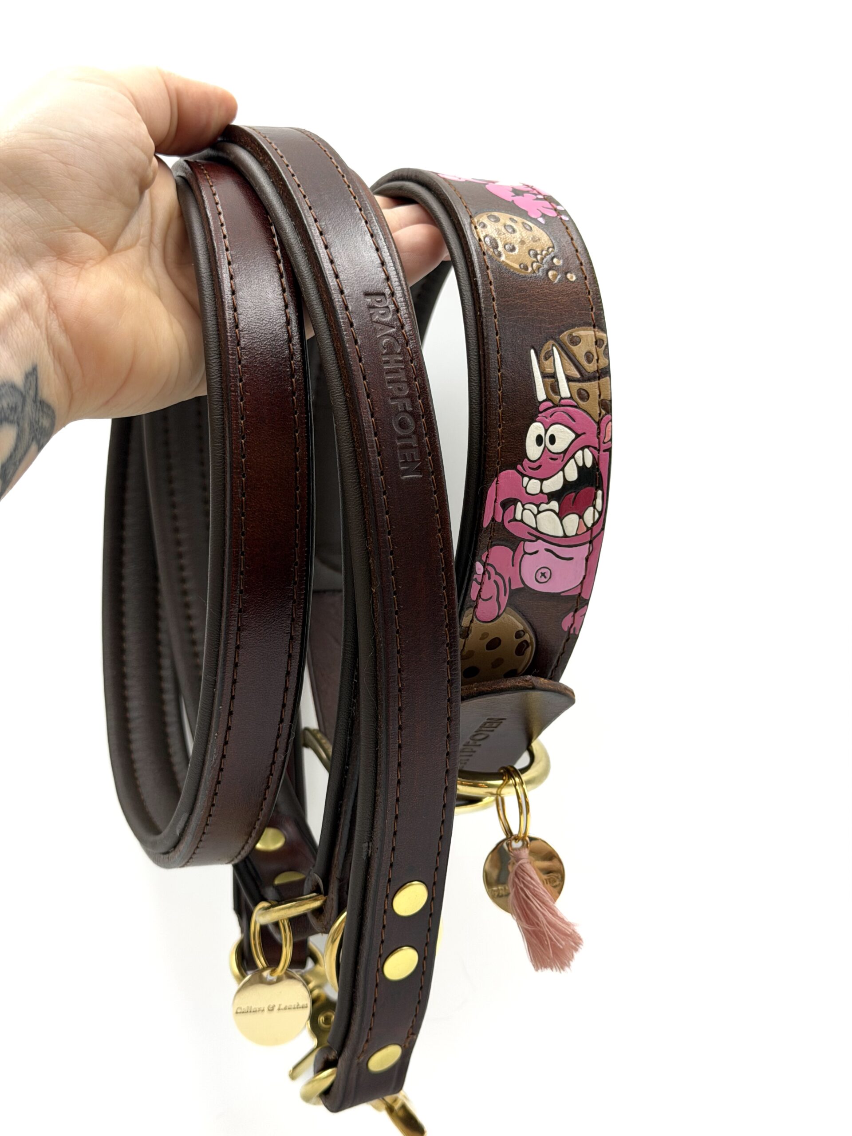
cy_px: 568
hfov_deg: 30.3
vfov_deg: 39.7
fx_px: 1575
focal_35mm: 48
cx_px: 426
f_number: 1.8
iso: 64
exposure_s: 1/460
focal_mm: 6.76
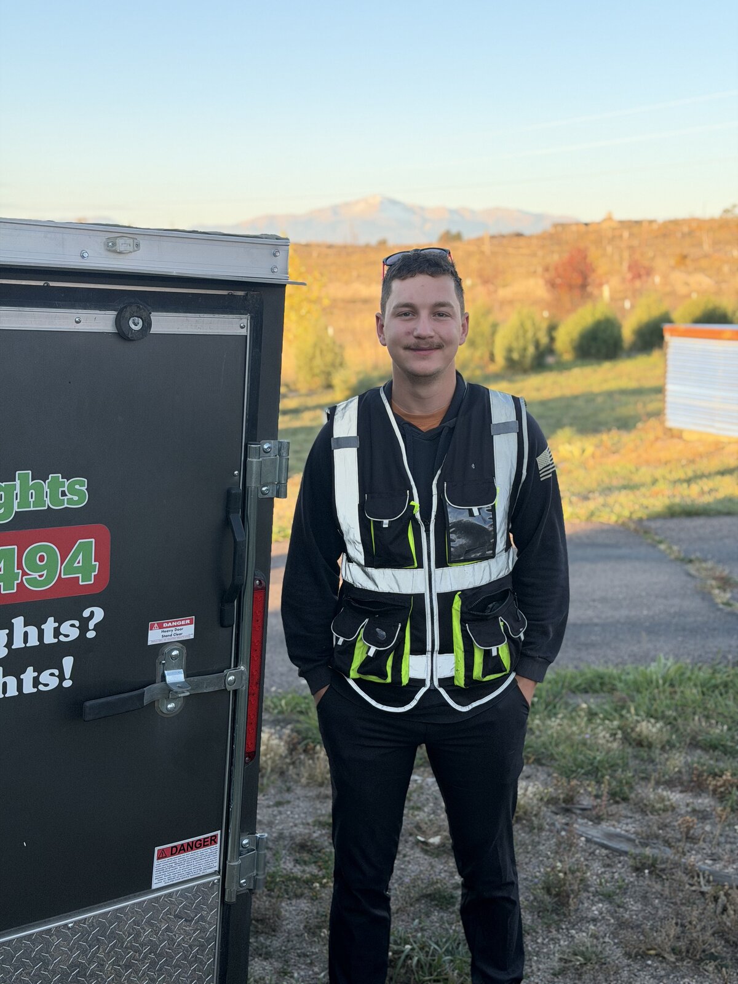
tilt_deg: -9.2
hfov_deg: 30.3
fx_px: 1364
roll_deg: -0.1
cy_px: 492
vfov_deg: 39.7
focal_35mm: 48
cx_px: 369
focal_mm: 6.76
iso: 80
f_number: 1.78
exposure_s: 1/733
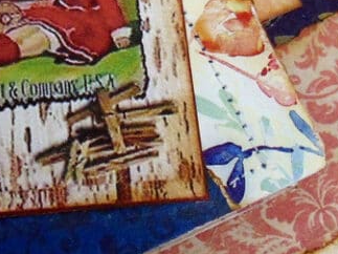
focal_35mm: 119
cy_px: -14
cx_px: 68
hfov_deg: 16.4
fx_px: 1162
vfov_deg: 12.3
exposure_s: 1/160
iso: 800
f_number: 3
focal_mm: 4.5
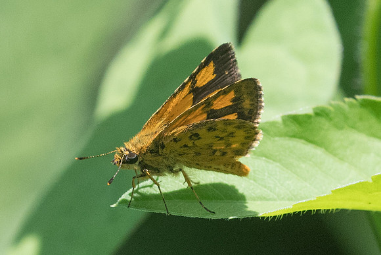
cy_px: 163
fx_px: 9905
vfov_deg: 1.5
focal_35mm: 936
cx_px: 122
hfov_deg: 2.2
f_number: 9
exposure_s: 1/1250
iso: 1000
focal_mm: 150
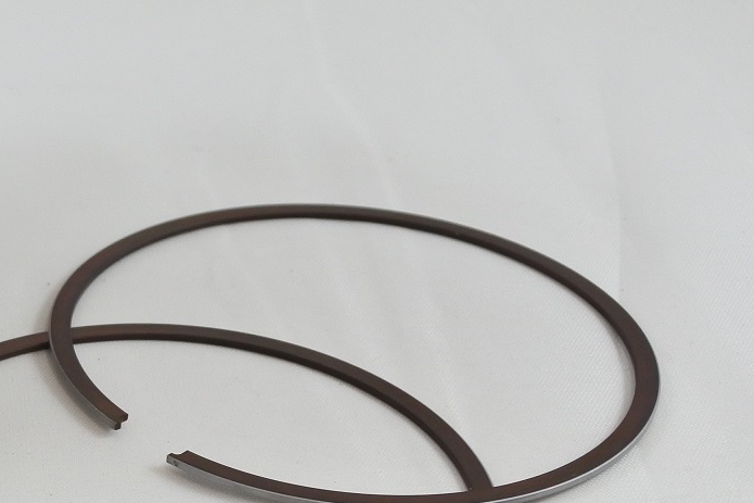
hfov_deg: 18.4
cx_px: -209
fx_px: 2178
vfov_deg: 13.2
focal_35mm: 104
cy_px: 256
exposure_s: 1/200
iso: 400
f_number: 4
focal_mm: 13.4
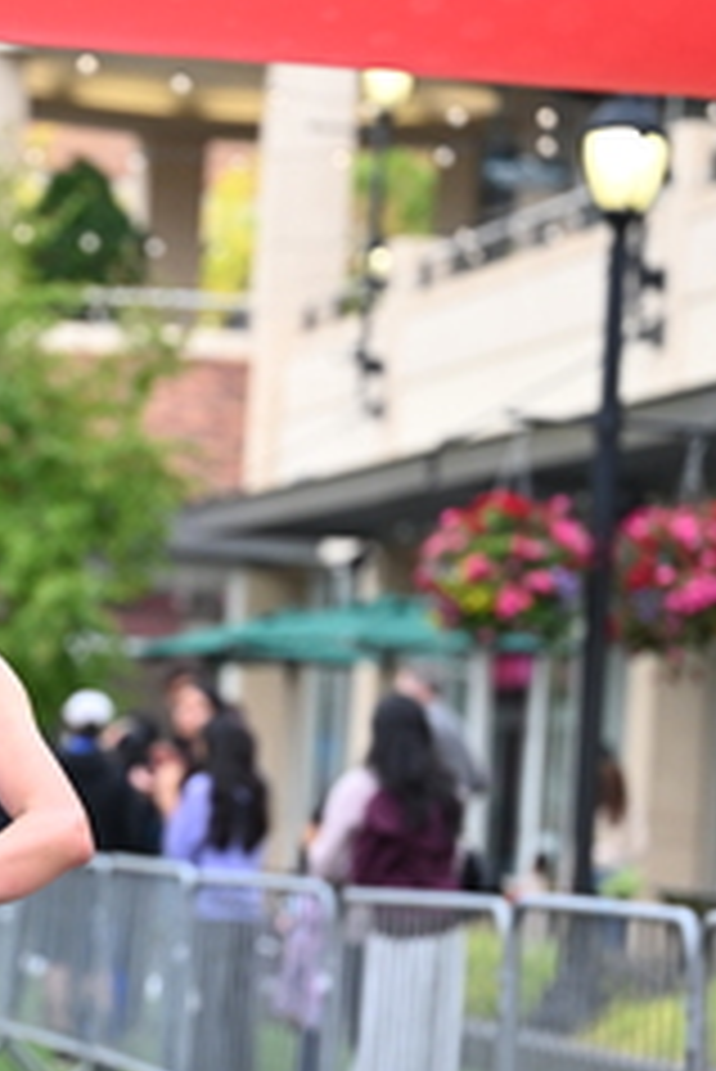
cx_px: 25
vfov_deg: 11.5
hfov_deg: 7.7
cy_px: 562
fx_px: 5302
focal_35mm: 178
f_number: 2.8
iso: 1000
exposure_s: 1/1600
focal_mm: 77
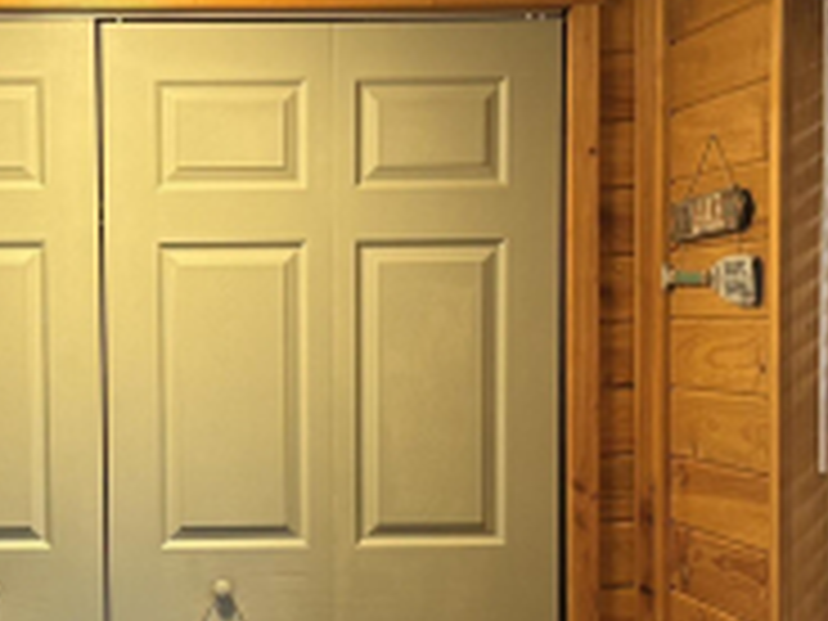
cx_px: 173
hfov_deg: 20.6
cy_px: 486
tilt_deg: -4.0
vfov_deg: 15.6
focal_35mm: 94
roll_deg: +0.9
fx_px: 2248
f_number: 1.6
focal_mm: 5.96
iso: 160
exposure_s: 1/60
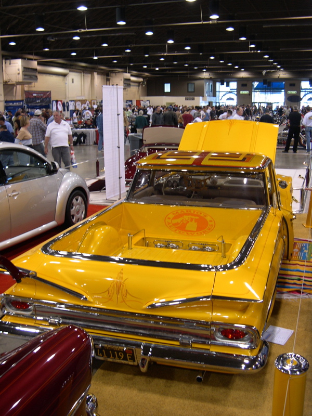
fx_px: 457
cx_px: 156
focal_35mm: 38
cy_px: 208
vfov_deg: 49.0
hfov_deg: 37.7
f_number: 2.8
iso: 100
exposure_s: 1/32.2
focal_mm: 8
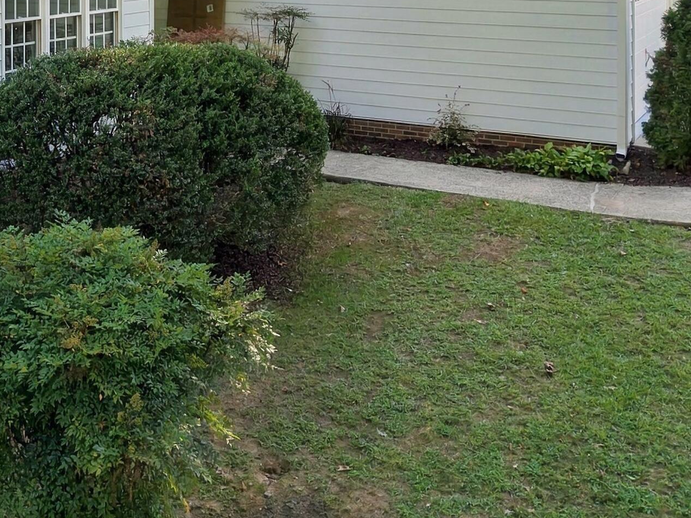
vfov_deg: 23.9
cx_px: 14
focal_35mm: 57
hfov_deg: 31.5
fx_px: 1138
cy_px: -66
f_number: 1.8
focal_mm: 8.7
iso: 100
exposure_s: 1/160
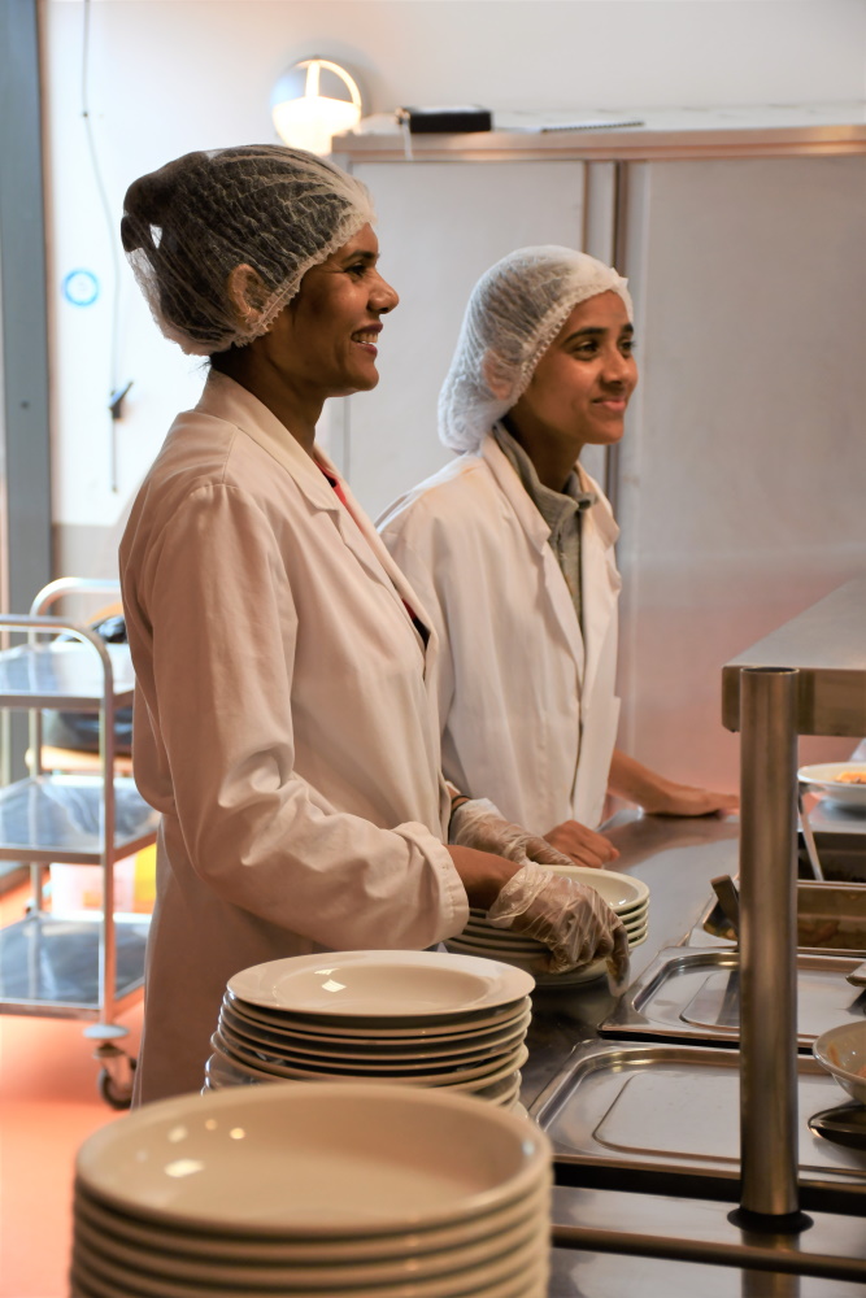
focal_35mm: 75
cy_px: 649
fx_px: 2705
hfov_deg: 18.2
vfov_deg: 27.0
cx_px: 433
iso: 800
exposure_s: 1/125
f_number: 4.8
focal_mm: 50
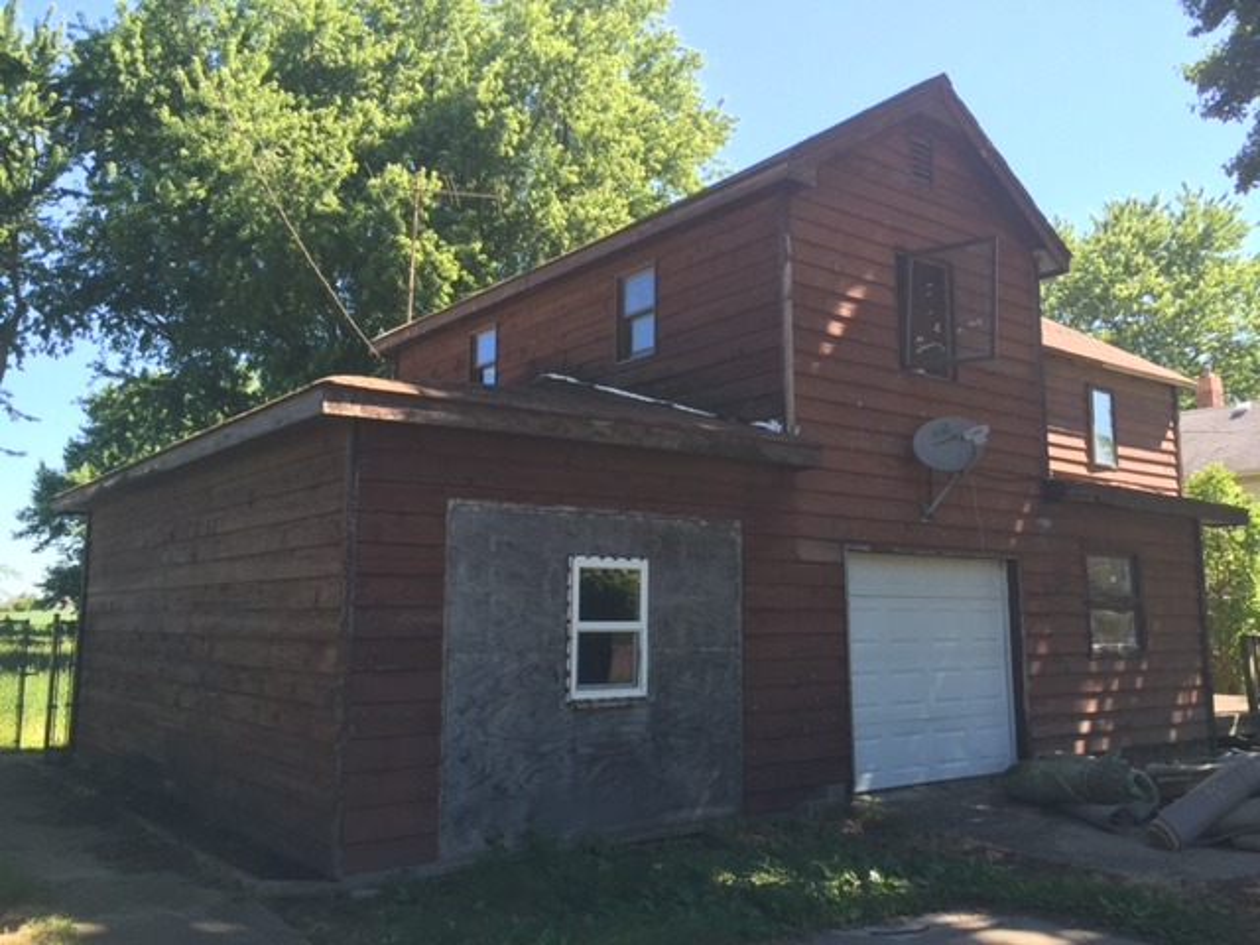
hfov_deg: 61.7
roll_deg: -2.5
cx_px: 630
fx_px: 1056
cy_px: 472
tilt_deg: +8.6
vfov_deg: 48.2
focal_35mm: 29
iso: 32
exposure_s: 1/284
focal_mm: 4.15
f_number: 2.2
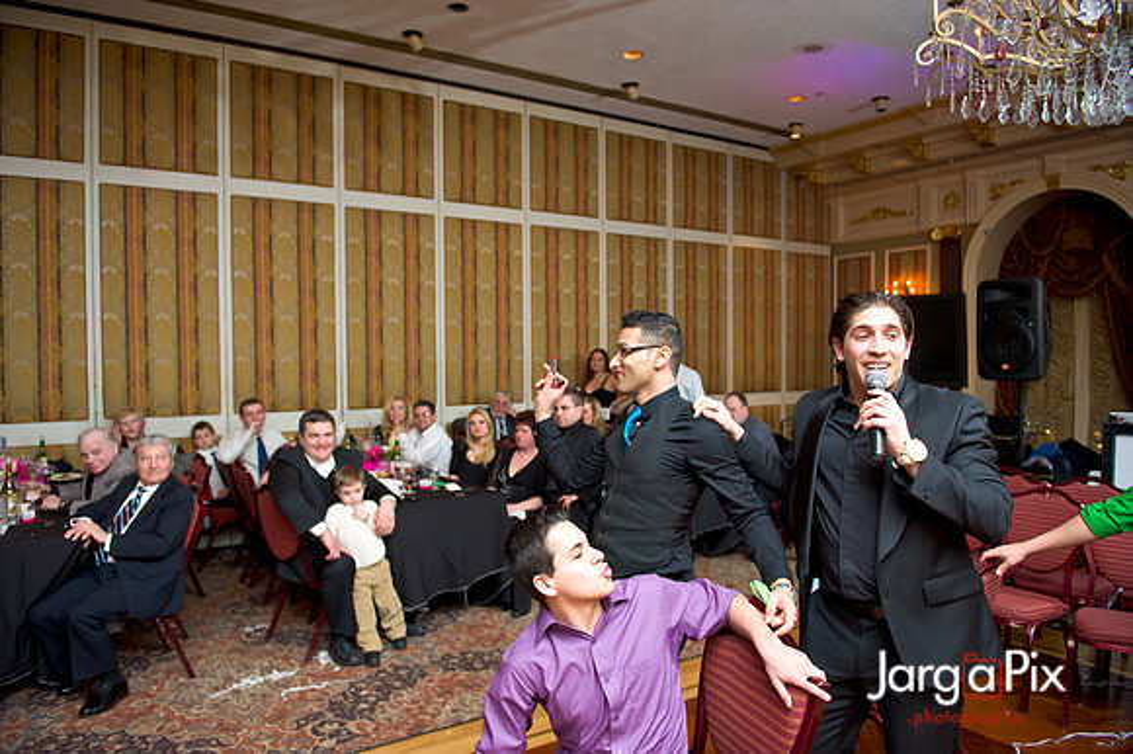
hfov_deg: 73.8
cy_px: 377
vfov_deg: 53.1
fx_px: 755
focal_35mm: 24
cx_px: 566
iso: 1600
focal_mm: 24
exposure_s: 1/125
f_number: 3.2
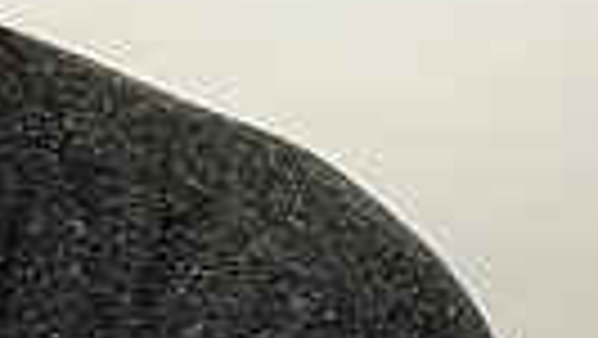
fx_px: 5077
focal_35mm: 320
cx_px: -652
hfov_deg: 6.5
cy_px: 153
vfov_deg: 3.8
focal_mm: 70
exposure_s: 1/125
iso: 200
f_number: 5.6
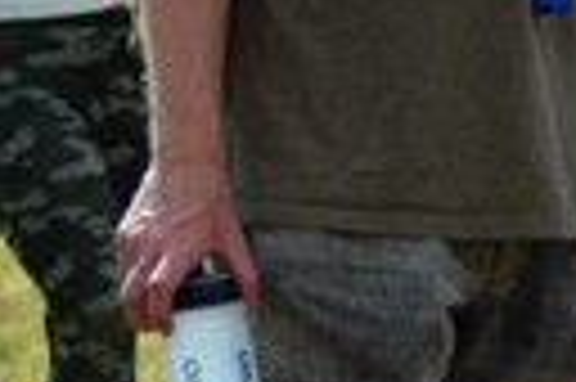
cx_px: 1935
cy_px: 110
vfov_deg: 5.2
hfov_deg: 6.8
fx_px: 4203
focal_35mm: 263
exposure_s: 1/2000
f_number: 4.5
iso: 200
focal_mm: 22
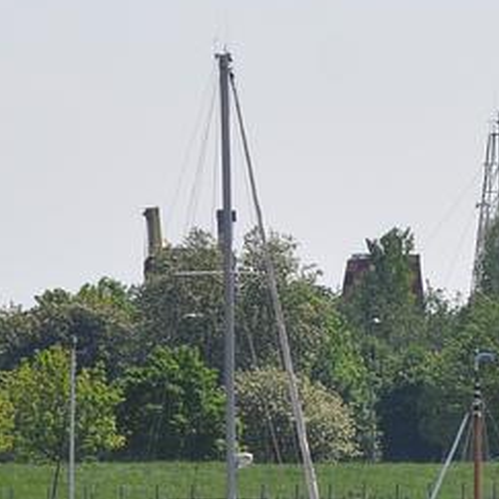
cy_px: 487
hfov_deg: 2.6
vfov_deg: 2.6
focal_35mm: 683
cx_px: 1033
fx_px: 11139
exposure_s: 1/1000
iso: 320
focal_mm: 102
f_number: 8
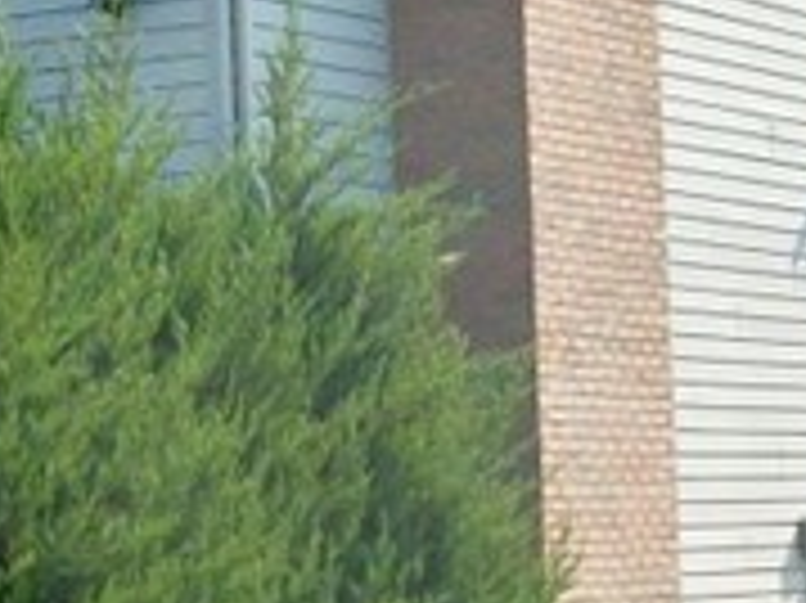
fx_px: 4258
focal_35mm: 183
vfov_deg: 8.1
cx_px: 72
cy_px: 482
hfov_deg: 10.7
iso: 80
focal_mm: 5.7
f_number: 8.8
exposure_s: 1/100
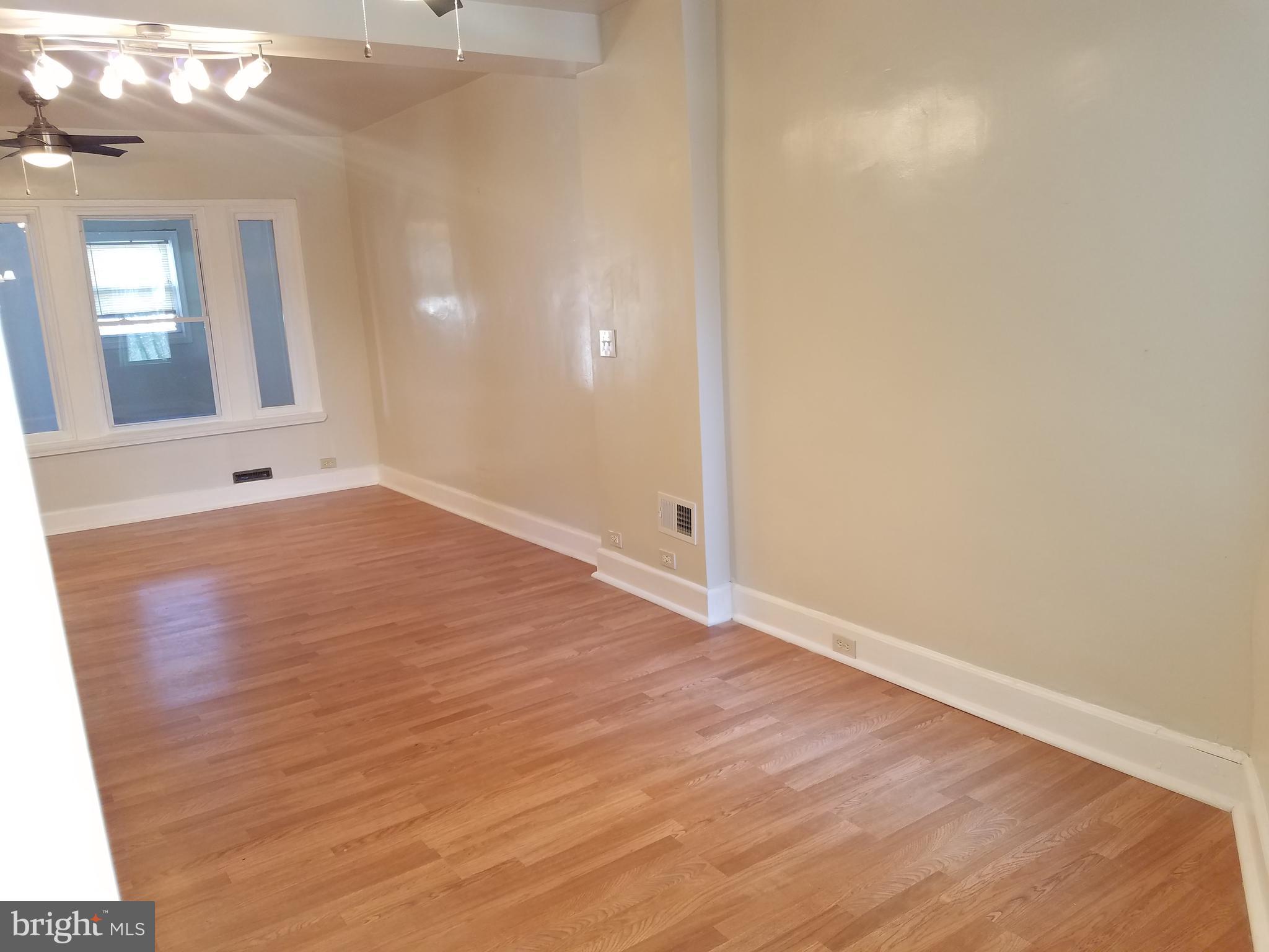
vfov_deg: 53.1
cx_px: 634
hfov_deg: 67.3
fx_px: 953
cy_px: 476
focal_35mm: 26
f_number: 1.7
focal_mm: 4.2
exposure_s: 1/30
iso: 80
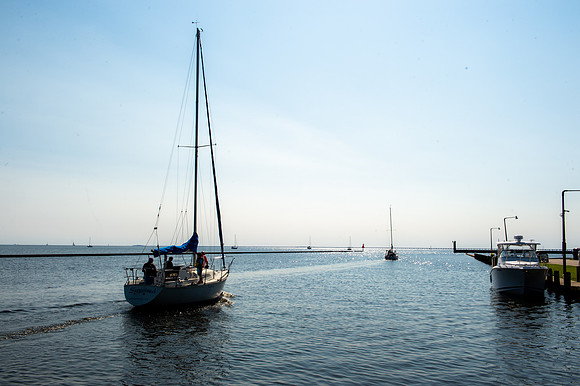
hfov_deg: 55.8
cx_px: 290
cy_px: 193
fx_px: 547
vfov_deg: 38.8
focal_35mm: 34
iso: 250
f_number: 16
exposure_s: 1/250
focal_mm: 34
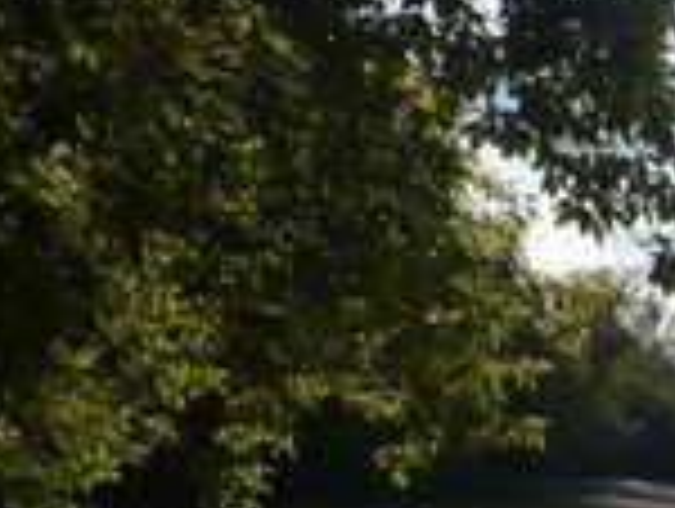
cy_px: 380
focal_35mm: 350
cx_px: 878
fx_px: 6836
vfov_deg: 4.3
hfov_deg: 5.6
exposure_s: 1/640
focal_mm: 17.4
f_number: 4.8
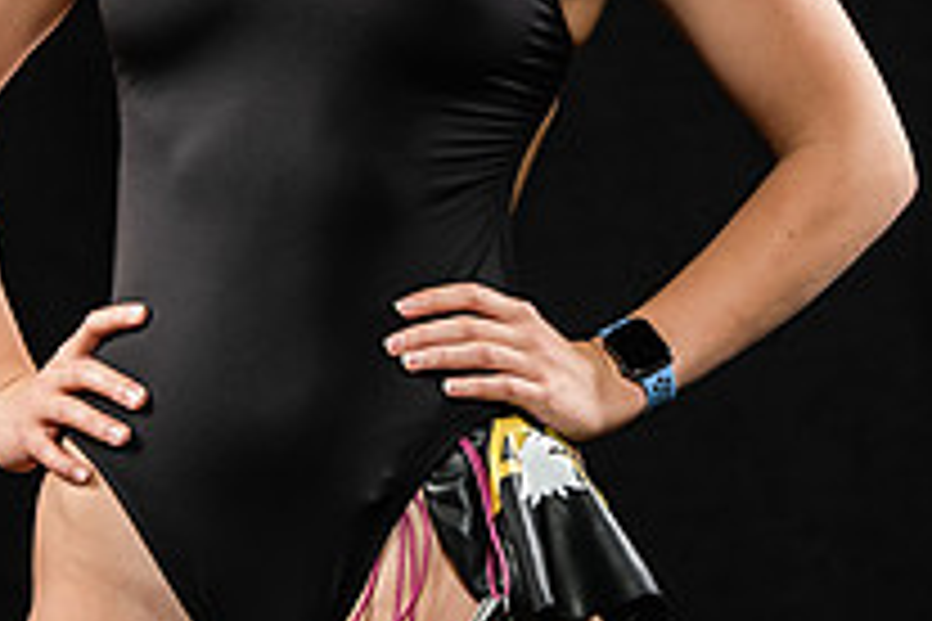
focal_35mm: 342
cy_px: -20
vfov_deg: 4.0
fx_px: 8853
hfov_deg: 6.0
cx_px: 450
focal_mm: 122
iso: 320
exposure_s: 1/250
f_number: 5.6
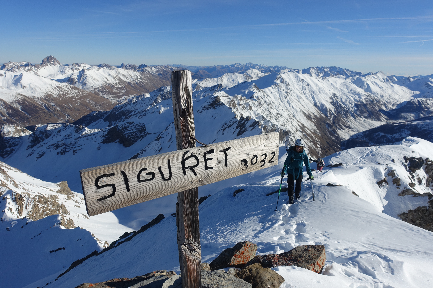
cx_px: 216
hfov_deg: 73.7
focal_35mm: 24
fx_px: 289
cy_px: 144
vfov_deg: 53.1
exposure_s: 1/125
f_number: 5.6
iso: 125
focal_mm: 8.8
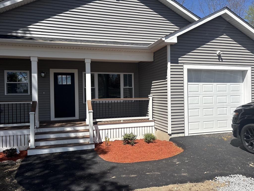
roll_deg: +1.3
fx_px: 191
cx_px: 127
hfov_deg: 67.3
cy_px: 96
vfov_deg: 53.1
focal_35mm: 26
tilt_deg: -0.3
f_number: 1.6
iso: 50
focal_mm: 5.96
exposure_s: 1/3623
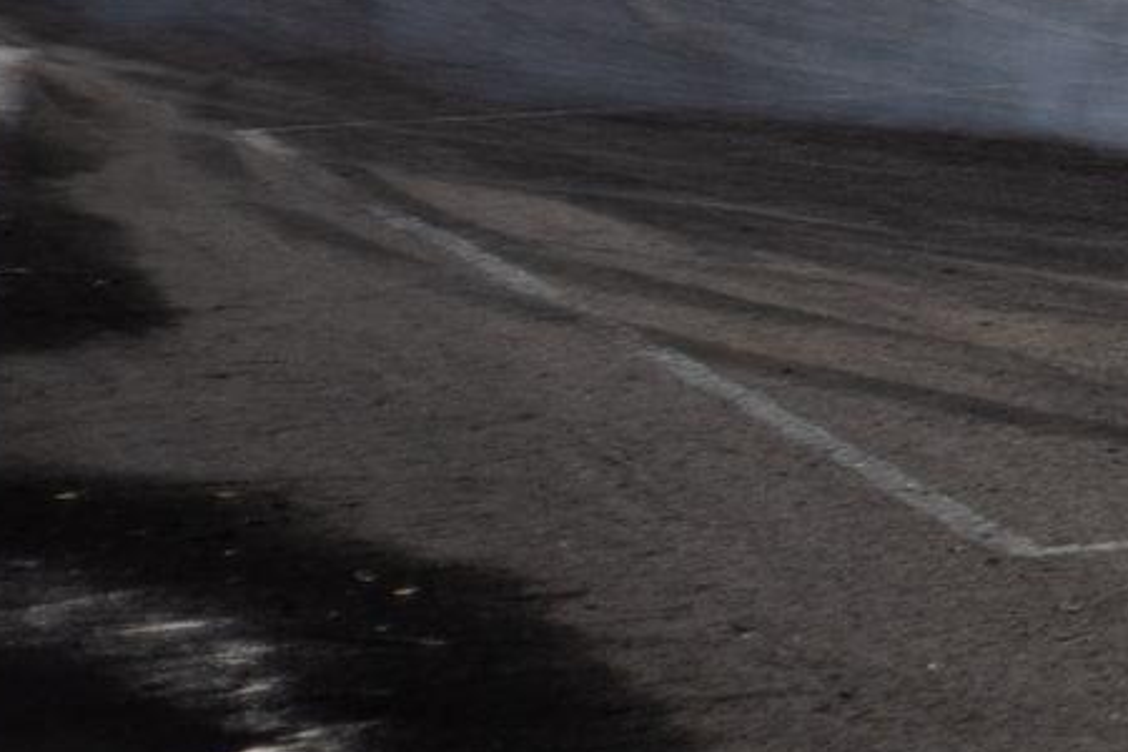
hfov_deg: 9.2
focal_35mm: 199
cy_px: -4
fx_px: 6235
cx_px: 2772
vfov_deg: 6.9
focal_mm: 35
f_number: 2.2
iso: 100
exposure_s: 1/2500
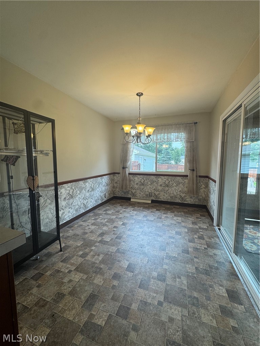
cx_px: 130
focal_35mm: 14
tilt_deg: -5.8
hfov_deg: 85.7
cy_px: 173
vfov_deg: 102.1
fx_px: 140
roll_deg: +0.0
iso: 80
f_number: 2.2
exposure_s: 1/120
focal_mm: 2.22
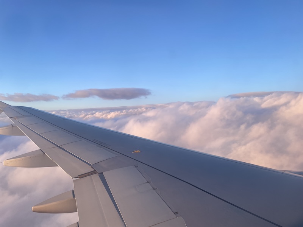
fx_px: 228
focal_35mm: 26
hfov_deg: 67.3
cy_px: 114
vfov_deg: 53.1
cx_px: 152
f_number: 1.6
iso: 32
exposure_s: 1/430
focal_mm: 4.2
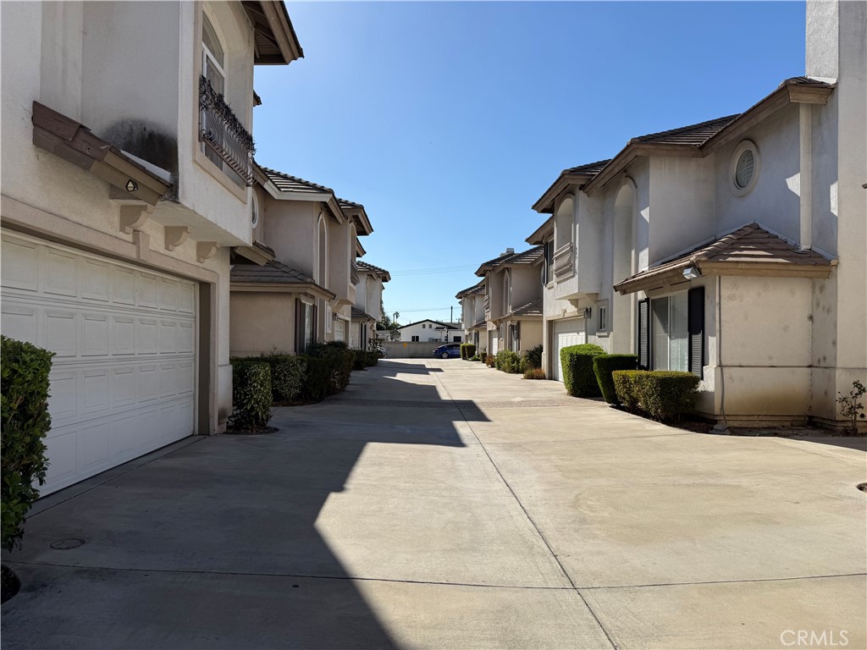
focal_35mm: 24
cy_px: 325
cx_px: 434
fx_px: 601
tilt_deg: +1.8
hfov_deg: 71.6
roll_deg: -0.8
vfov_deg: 56.8
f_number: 1.78
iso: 80
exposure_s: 1/6173
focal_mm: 6.76
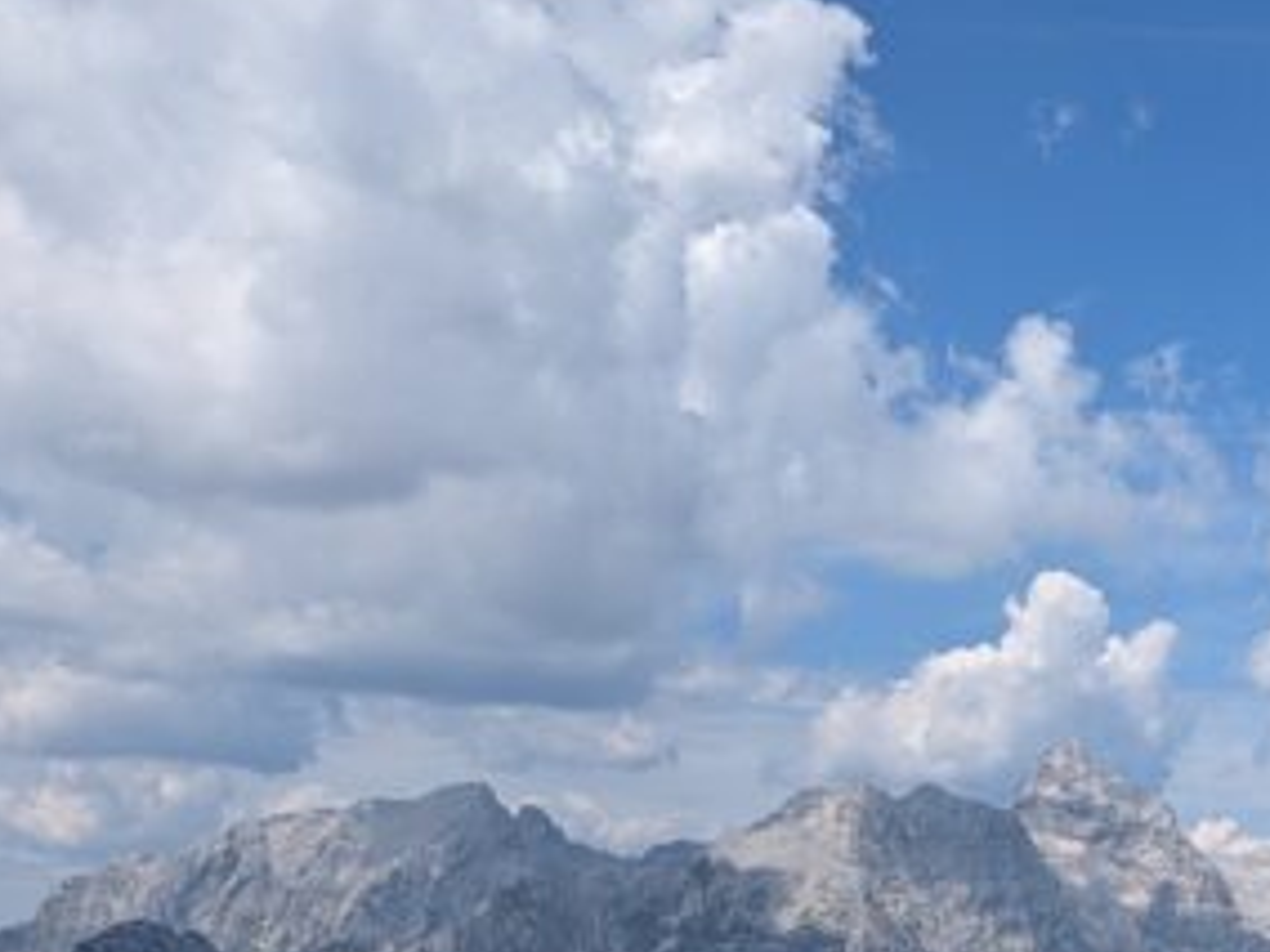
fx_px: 2421
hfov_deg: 26.8
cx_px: 1427
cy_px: 923
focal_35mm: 66
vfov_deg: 21.6
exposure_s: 1/3559
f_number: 1.89
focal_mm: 5.43
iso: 51
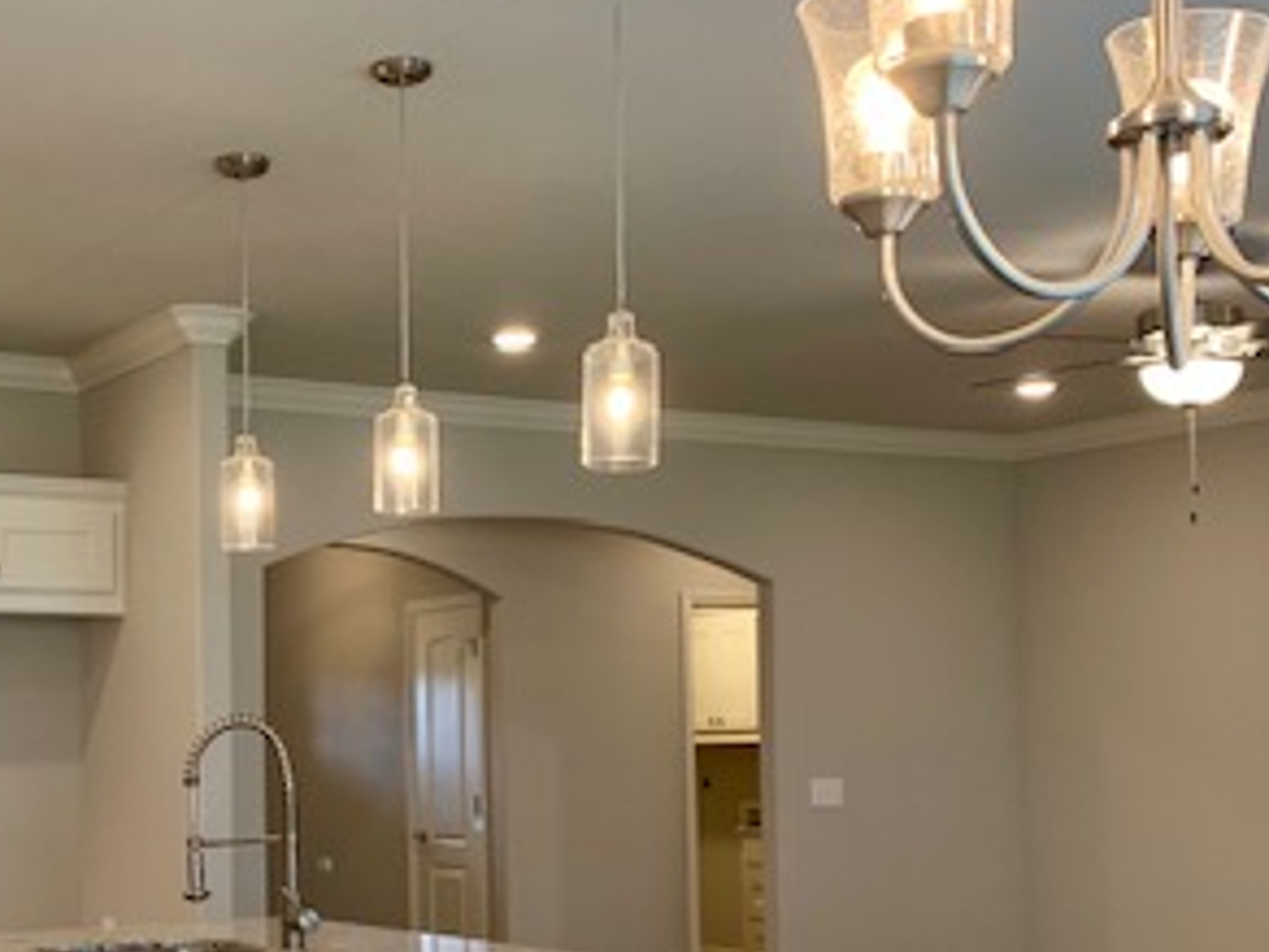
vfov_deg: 25.4
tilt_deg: +3.7
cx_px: 356
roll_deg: +0.3
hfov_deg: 33.3
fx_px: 2090
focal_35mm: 57
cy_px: 700
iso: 64
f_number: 1.8
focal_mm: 4.25
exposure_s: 1/60
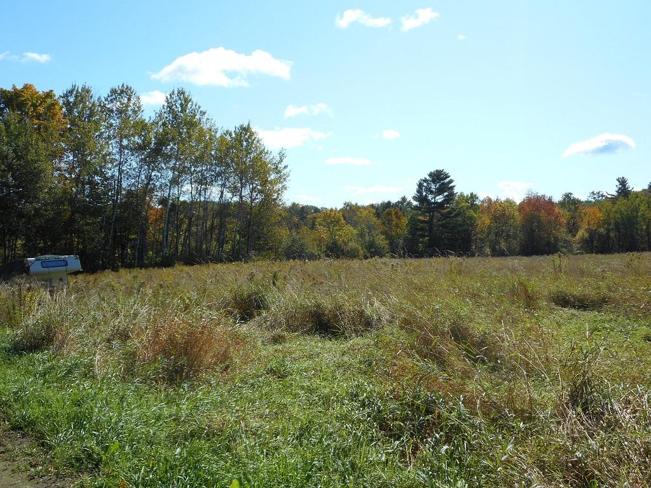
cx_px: 326
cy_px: 244
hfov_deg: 54.0
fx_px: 639
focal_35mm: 34
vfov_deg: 41.8
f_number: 4.2
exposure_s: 1/500
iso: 80
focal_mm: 6
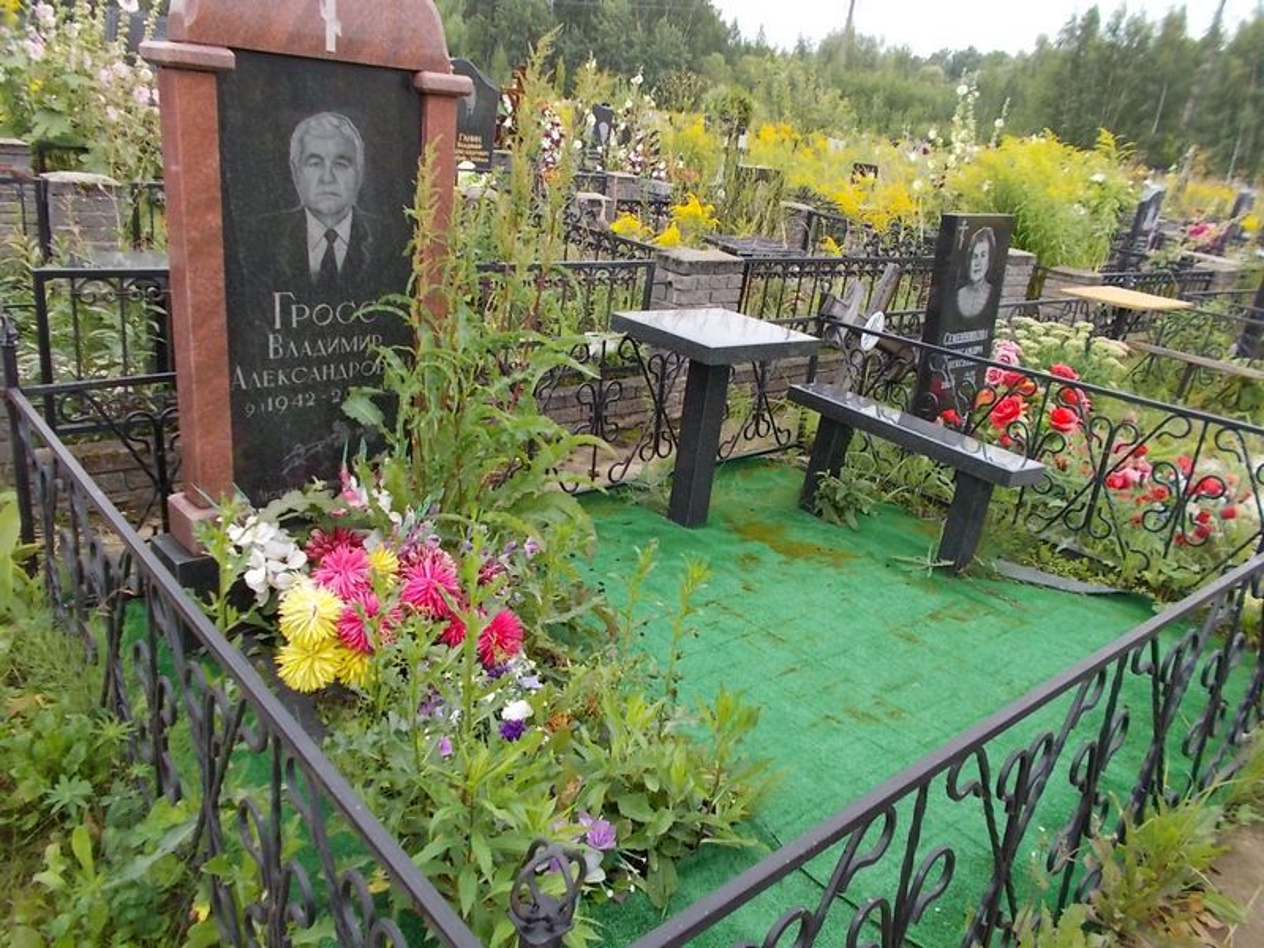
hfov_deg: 67.3
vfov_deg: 53.1
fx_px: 949
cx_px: 632
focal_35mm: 26
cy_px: 474
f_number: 3.2
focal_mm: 4.6
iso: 80
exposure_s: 1/125
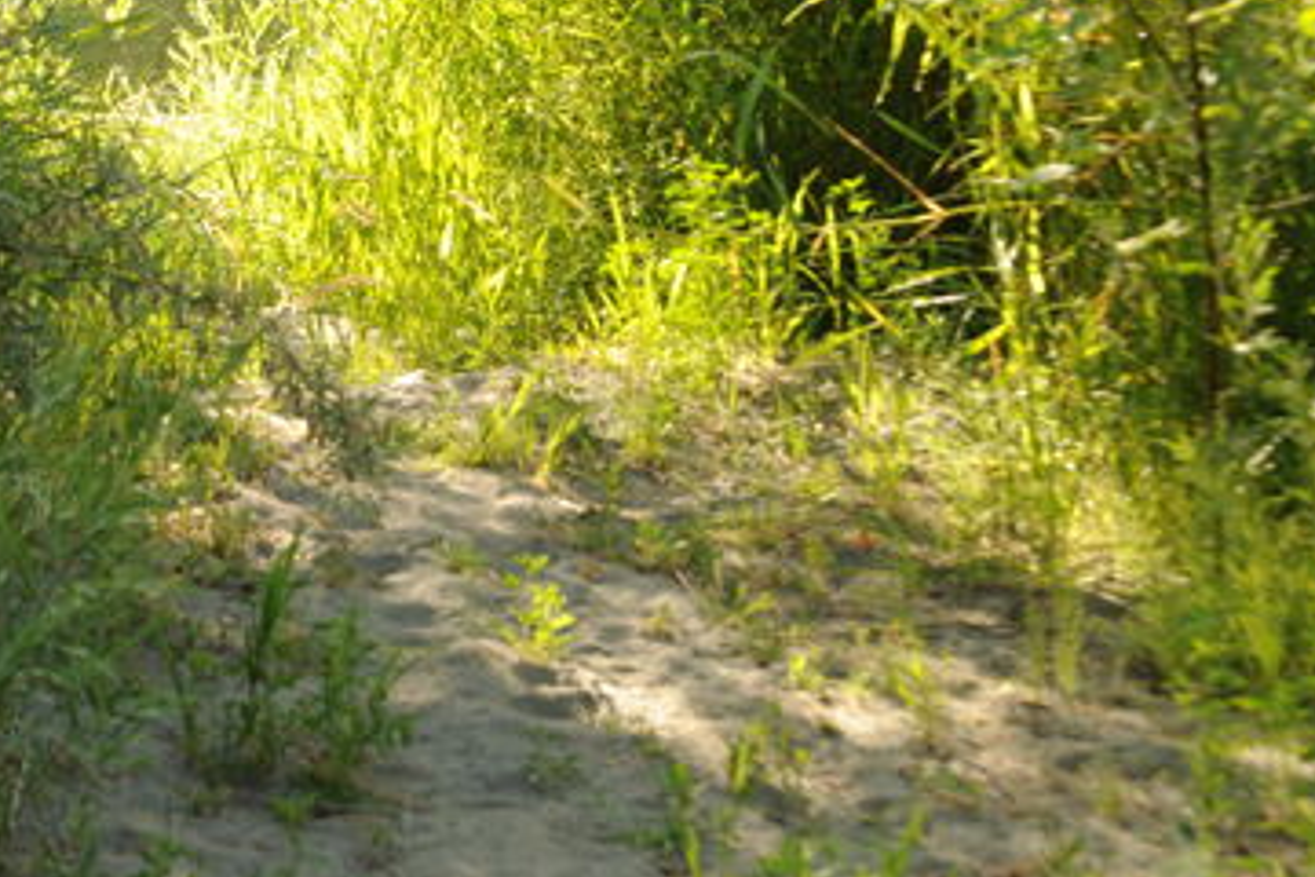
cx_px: 197
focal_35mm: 151
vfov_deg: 9.1
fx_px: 5515
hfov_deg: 13.5
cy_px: 128
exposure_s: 1/80
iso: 200
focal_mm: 68
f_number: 8
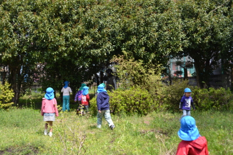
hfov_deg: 46.4
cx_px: 116
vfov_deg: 31.9
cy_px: 78
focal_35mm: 42
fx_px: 272
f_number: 6.3
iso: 100
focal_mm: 28
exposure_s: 1/160
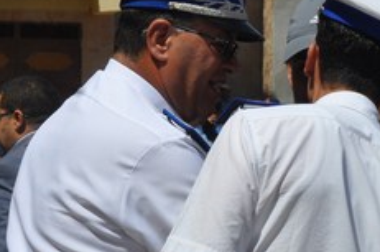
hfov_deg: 9.4
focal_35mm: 216
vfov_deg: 6.3
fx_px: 2275
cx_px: 498
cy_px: 141
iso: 200
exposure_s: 1/400
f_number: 10
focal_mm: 52
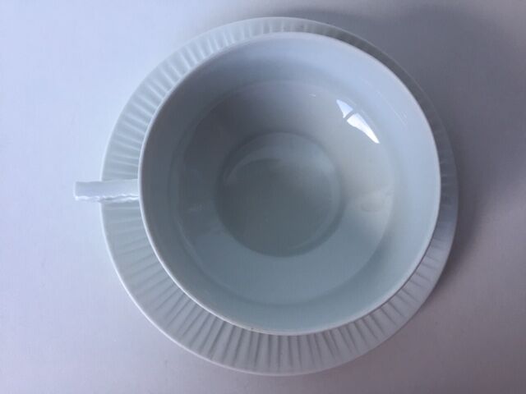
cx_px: 263
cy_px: 197
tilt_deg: -87.3
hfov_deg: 61.7
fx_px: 441
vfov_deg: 48.2
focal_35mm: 29
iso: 32
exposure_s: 1/33
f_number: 2.2
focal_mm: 4.15
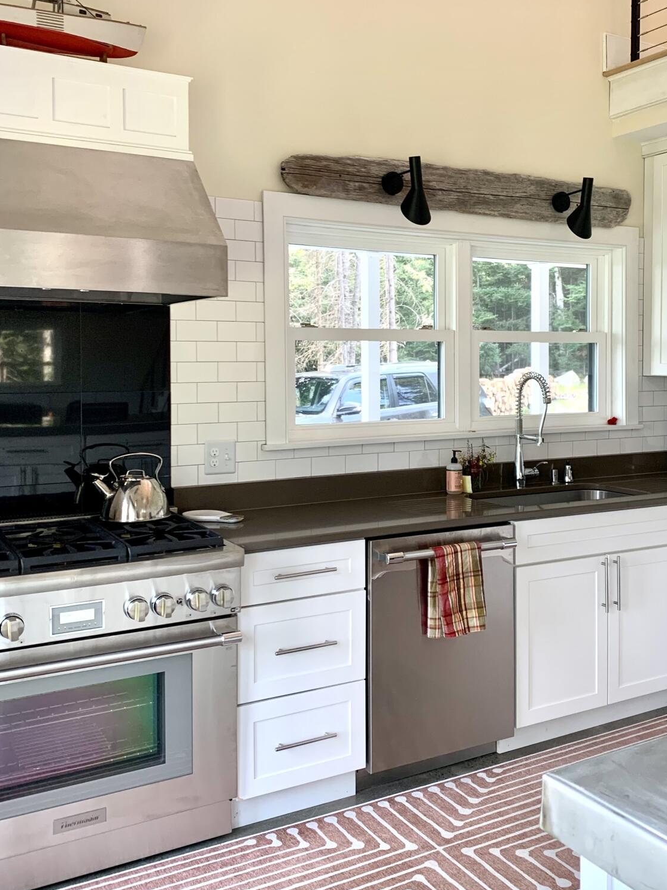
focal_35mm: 35
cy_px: 382
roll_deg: -0.3
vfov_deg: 52.5
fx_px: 899
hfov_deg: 40.4
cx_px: 419
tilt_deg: +0.3
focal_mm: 4.25
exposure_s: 1/109
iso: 100
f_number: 1.8
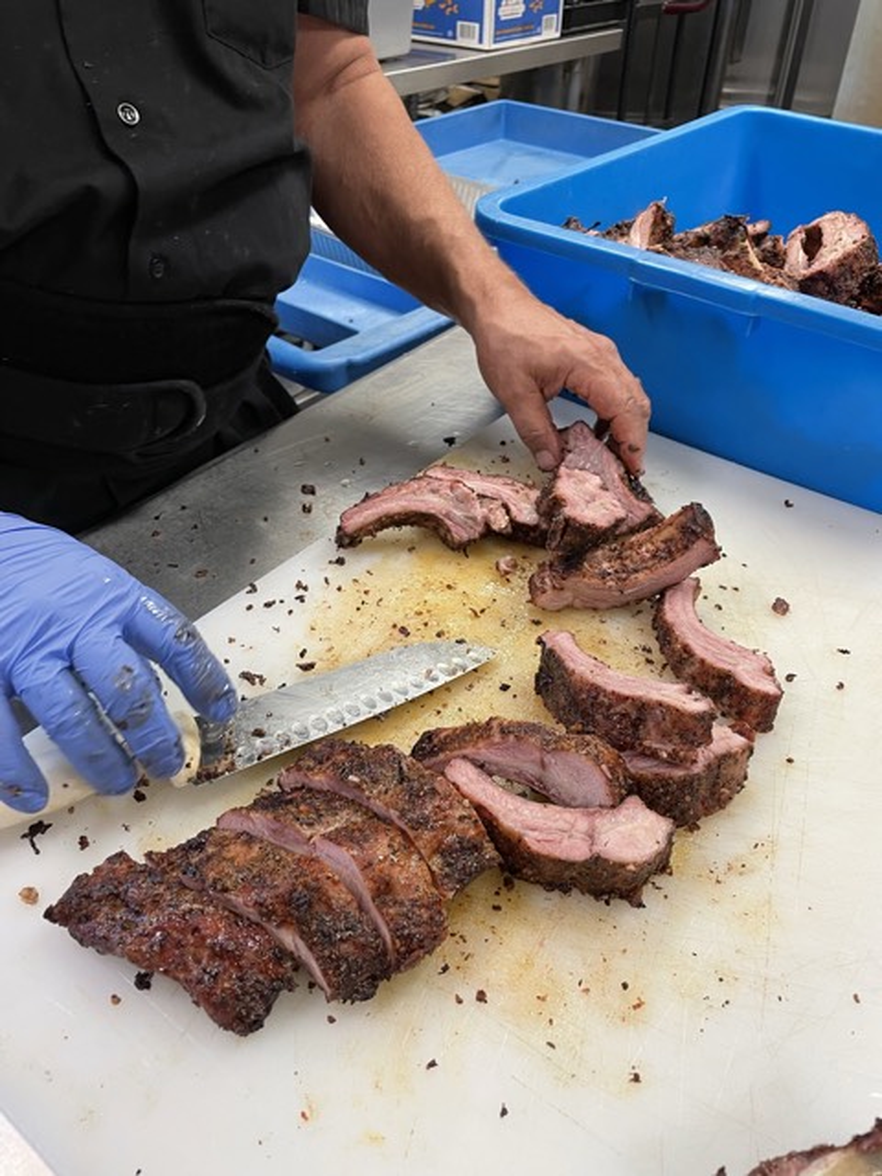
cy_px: 588
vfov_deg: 67.3
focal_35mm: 26
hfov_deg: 53.1
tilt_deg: -38.1
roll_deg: -0.4
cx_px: 441
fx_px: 883
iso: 80
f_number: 1.6
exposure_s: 1/60
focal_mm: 4.2
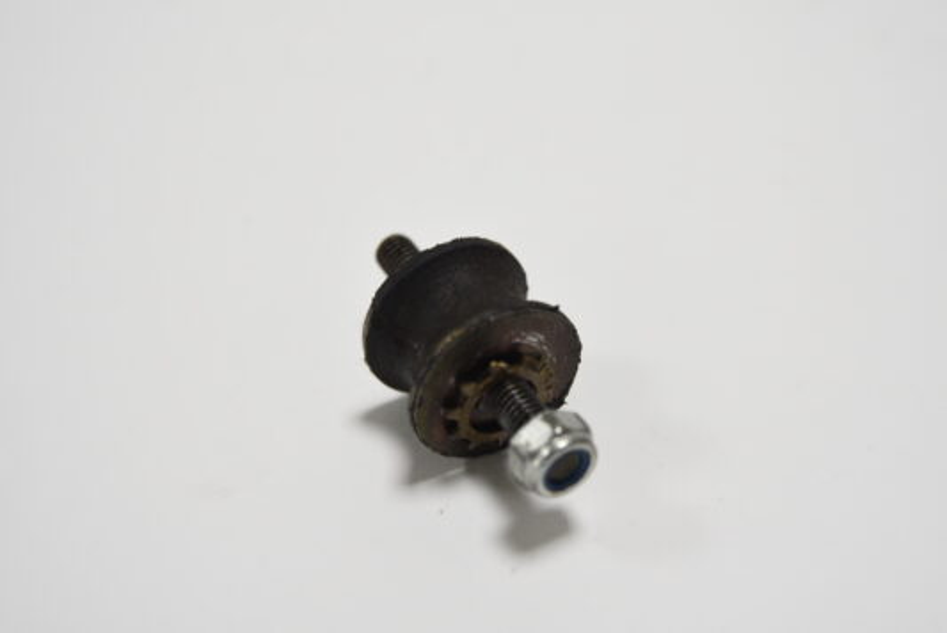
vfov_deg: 20.2
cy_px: 316
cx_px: 474
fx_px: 1777
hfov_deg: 29.8
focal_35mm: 68
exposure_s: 1/100
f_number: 2.8
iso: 320
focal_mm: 45
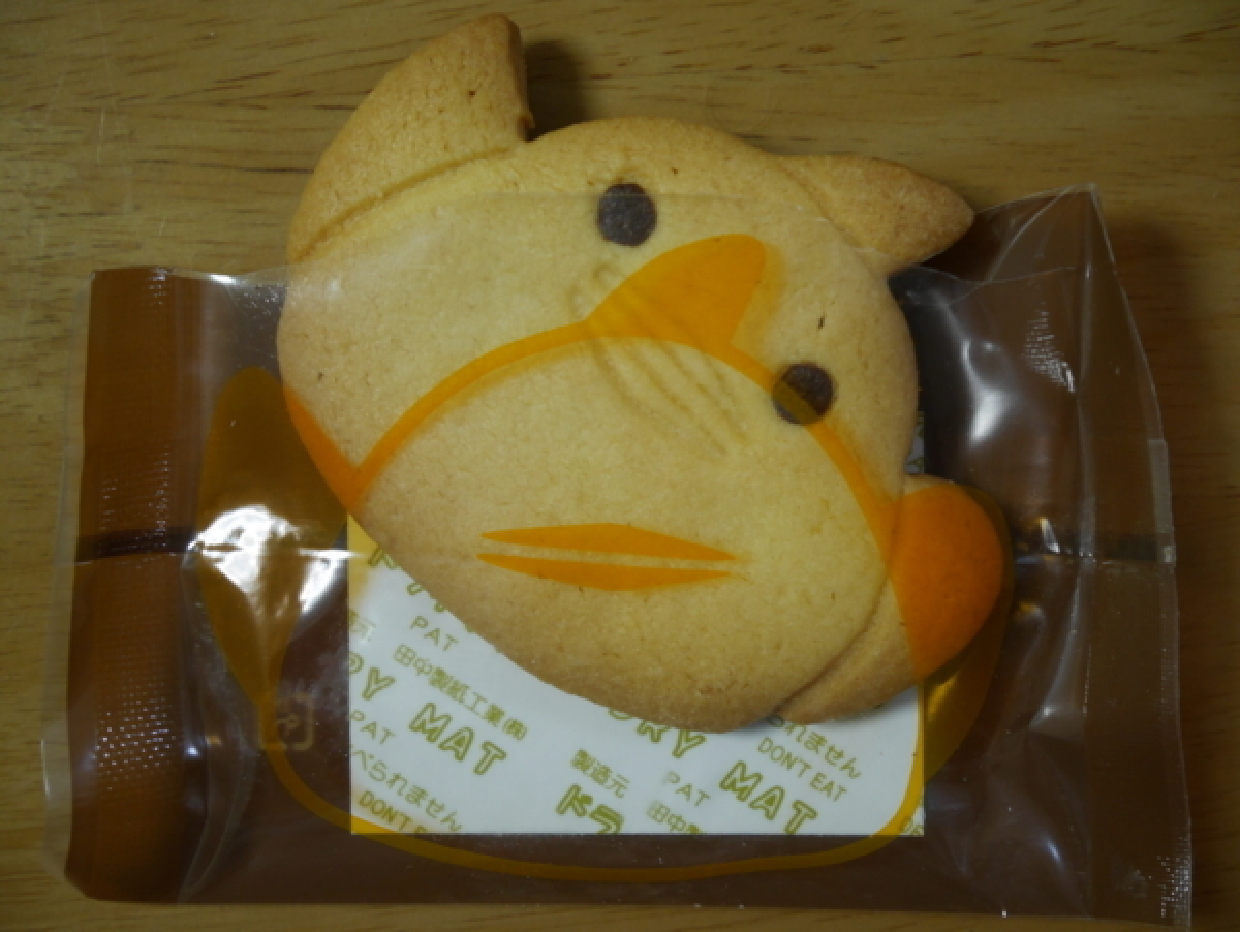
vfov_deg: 23.0
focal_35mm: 64
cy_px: 466
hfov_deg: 30.2
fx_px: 2294
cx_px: 620
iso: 800
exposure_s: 1/30
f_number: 5.6
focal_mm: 32
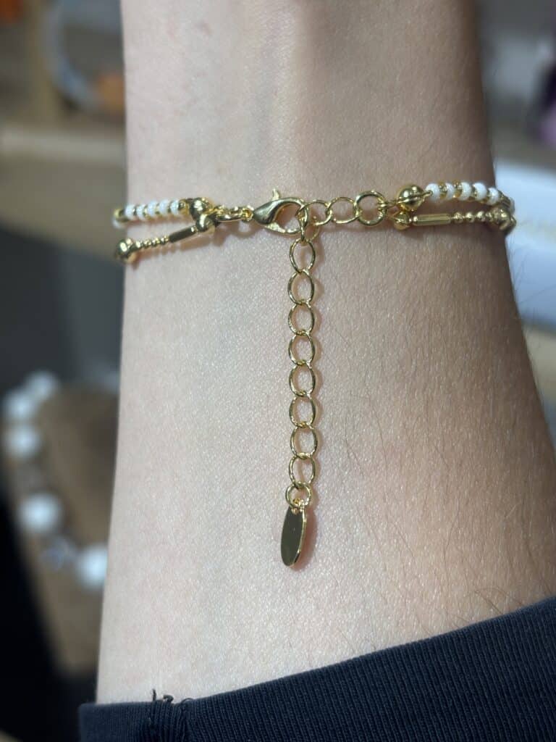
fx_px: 1114
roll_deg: +1.5
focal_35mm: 52
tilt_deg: -37.7
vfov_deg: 36.8
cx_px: 278
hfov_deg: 28.0
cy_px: 371
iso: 40
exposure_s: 1/100
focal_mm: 5.96
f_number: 1.6
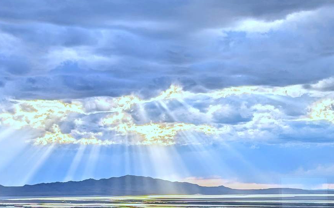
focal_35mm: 75
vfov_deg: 17.4
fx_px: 683
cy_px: 114
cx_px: 124
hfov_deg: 27.4
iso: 58
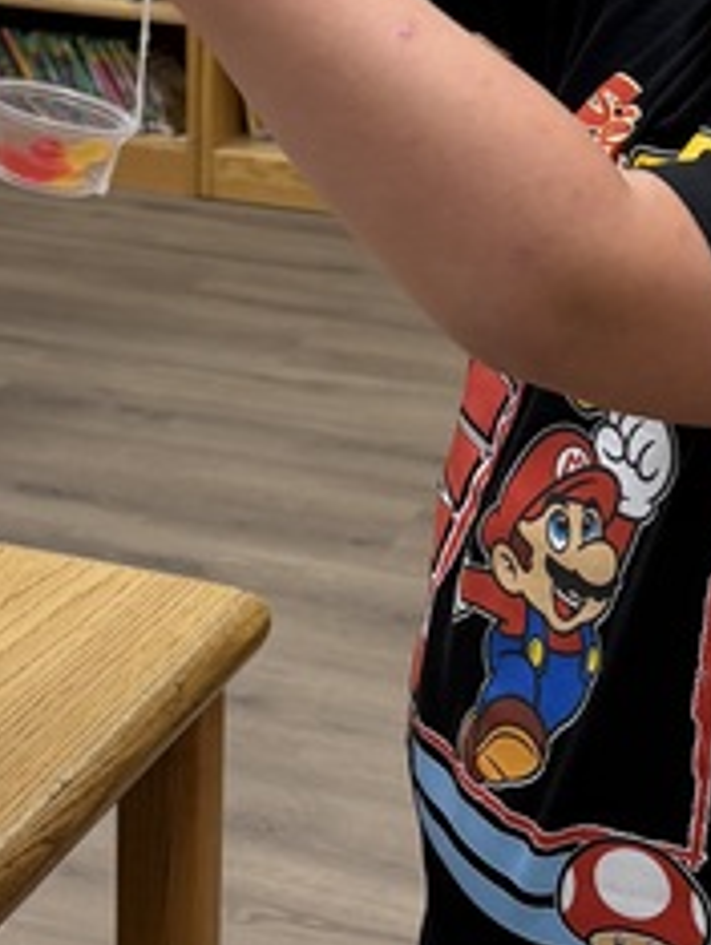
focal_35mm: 82
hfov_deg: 18.0
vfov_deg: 23.6
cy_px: 230
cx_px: 428
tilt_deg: -16.0
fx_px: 2242
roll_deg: -3.5
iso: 160
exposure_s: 1/120
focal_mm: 6.76
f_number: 1.78
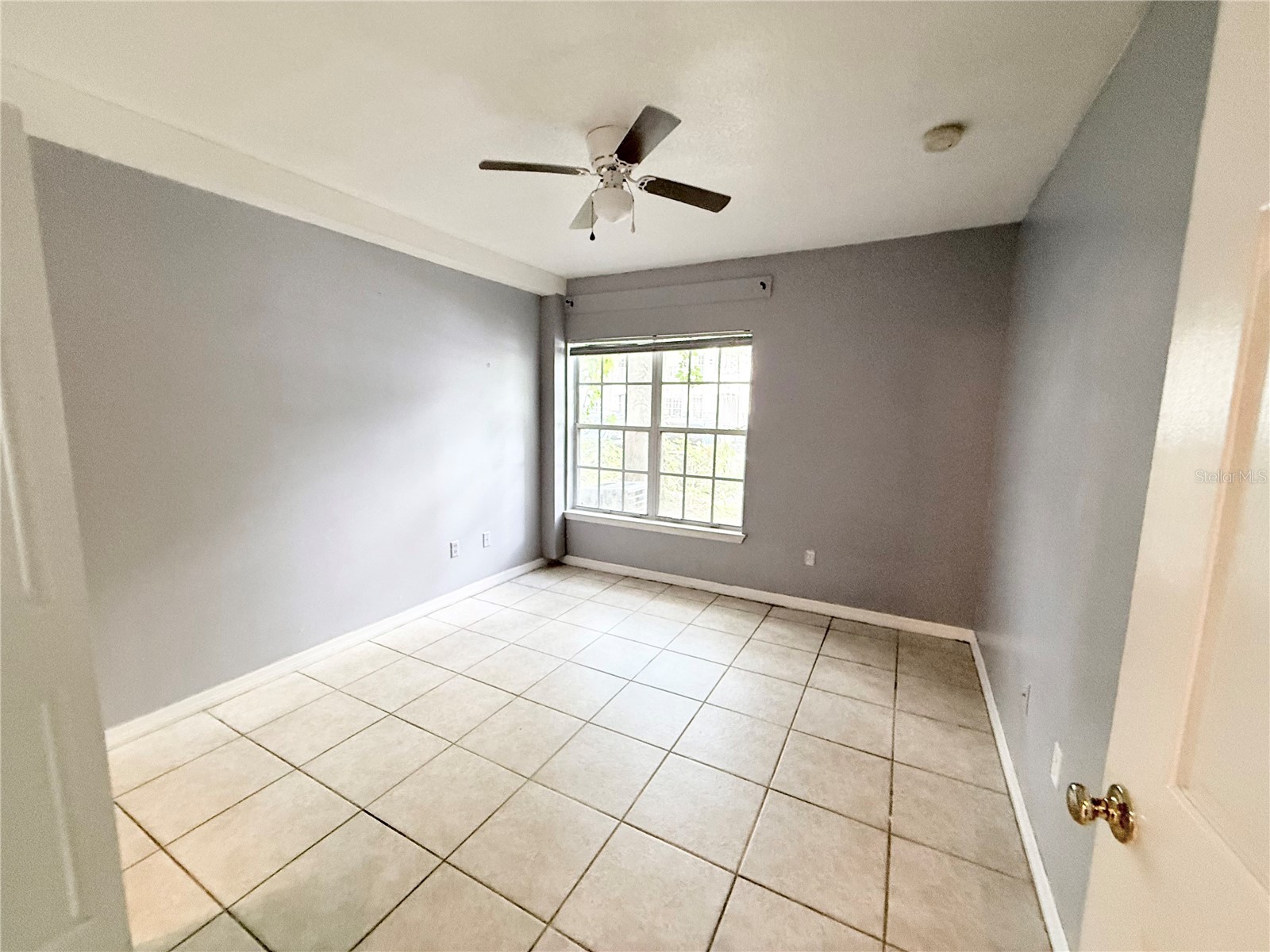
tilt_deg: -8.4
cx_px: 635
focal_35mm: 14
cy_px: 476
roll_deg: -1.2
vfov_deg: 85.7
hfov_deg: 102.1
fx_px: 514
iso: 500
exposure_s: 1/60
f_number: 2.2
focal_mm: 2.22
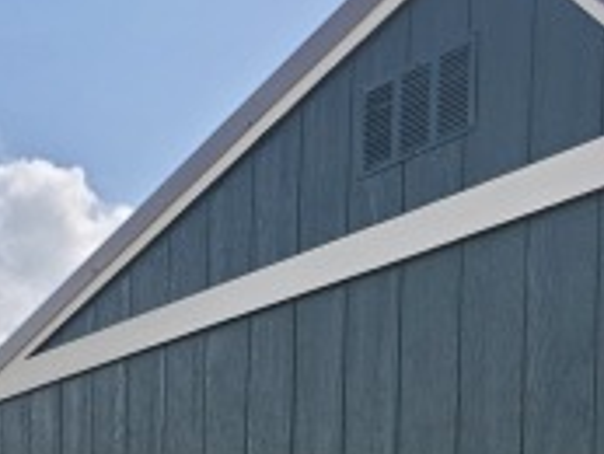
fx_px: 1484
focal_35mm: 85
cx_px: 663
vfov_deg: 15.5
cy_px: 751
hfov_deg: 21.8
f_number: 1.7
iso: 80
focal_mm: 6.3
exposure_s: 1/5608
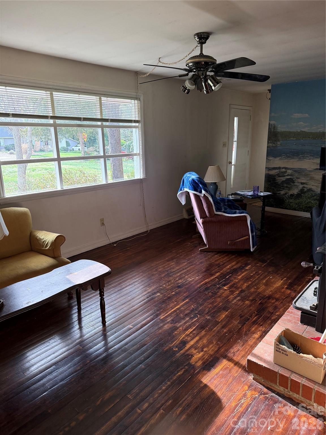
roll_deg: +0.9
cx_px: 163
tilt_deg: -15.4
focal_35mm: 24
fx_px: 301
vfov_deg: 71.6
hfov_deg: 56.8
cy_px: 218
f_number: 1.78
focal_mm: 6.76
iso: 200
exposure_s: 1/106
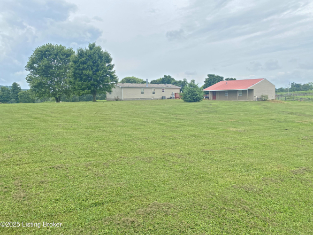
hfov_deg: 67.3
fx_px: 235
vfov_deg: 53.0
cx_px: 156
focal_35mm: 26
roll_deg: +0.4
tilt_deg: -2.8
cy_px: 118
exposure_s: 1/2890
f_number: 1.8
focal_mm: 4.25
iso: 32
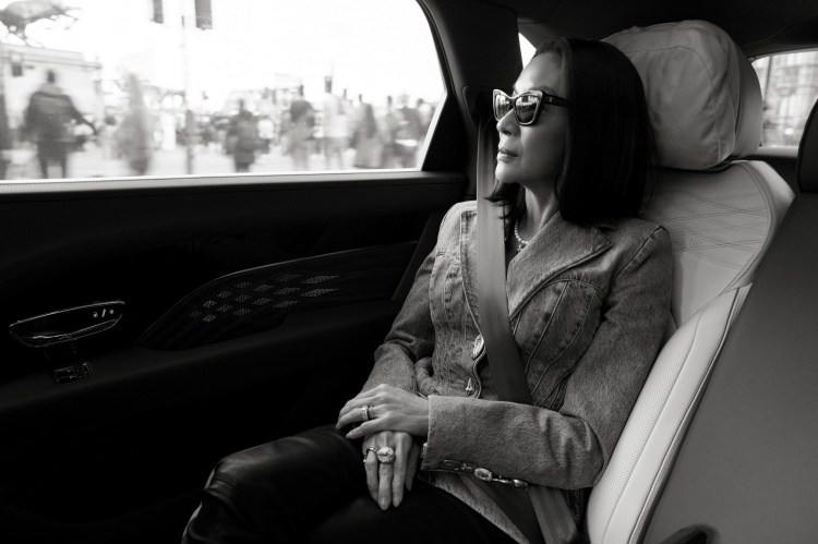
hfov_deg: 65.5
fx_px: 636
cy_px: 272
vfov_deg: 46.3
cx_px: 409
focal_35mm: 28
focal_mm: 28
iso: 1600
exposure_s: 1/60
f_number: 3.5
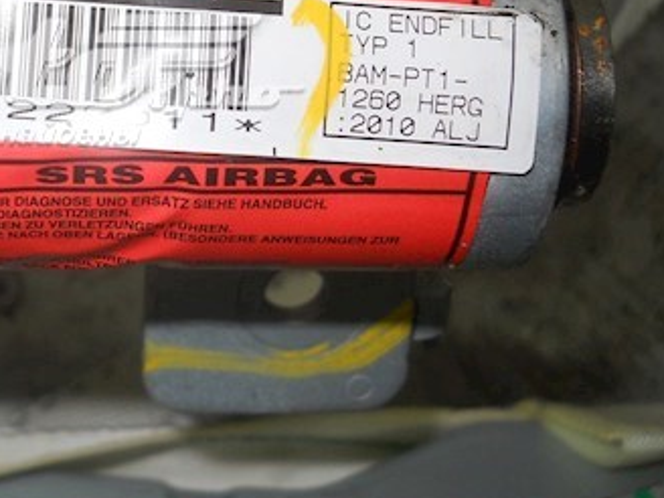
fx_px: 1535
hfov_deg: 23.7
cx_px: 61
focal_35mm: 80
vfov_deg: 18.2
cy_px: 75
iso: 80
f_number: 5.5
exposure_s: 1/30
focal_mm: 6.72
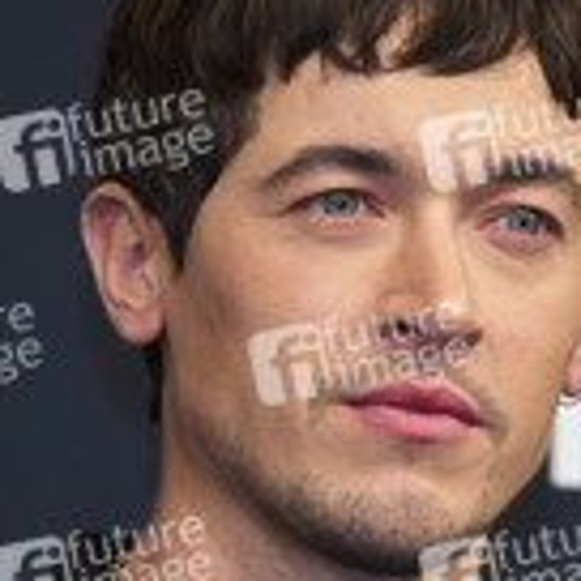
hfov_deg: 2.1
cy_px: 461
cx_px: 417
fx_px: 16008
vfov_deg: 2.1
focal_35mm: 843
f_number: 5.6
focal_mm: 300
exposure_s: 1/200
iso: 1000
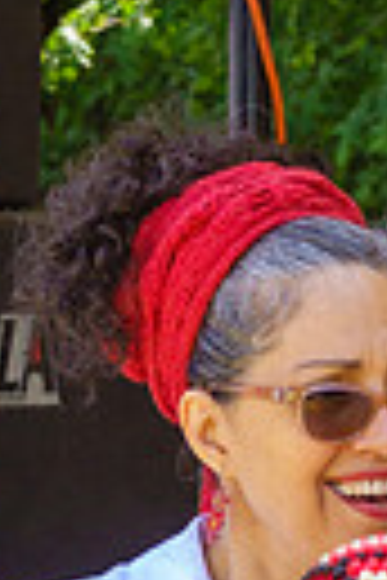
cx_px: 243
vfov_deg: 2.9
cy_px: 967
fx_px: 11270
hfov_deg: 2.0
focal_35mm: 699
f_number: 4.5
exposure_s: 1/200
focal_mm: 72
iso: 250
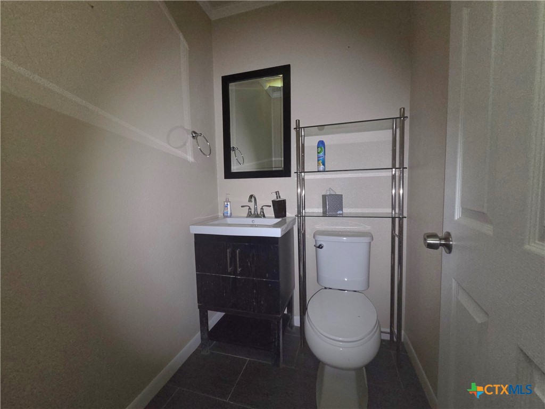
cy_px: 204
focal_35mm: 13
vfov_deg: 89.9
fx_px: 205
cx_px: 272
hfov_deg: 106.2
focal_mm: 2.2
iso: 320
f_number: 2.2
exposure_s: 1/34
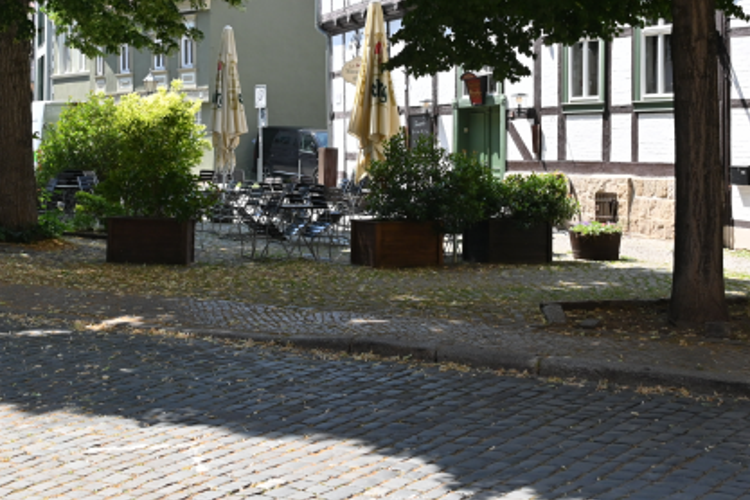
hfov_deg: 29.1
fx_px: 1437
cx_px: 272
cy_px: 62
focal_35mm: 69
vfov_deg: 19.4
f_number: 9
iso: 200
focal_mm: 24
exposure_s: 1/320
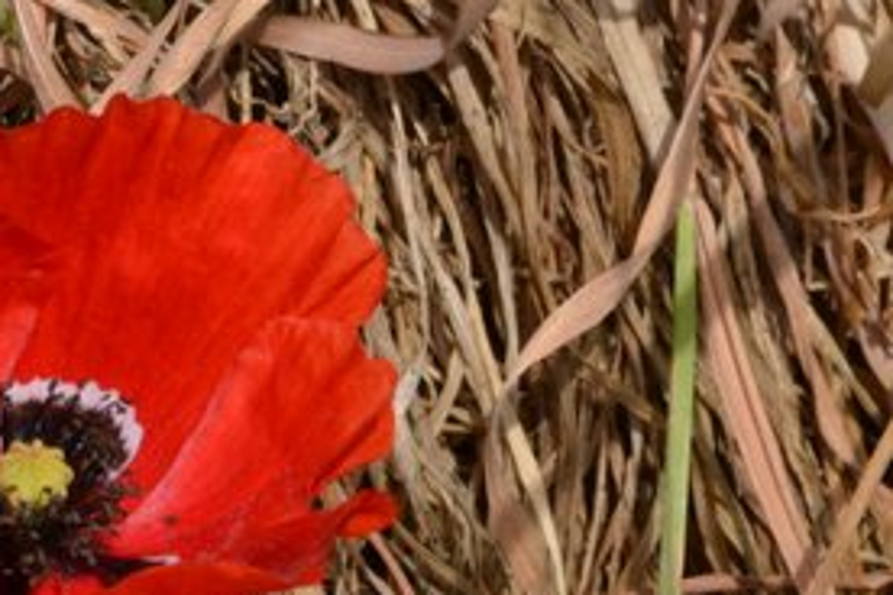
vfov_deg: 2.2
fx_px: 15527
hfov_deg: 3.3
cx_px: -26
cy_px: 428
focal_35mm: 626
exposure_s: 1/250
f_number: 22
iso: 800
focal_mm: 180
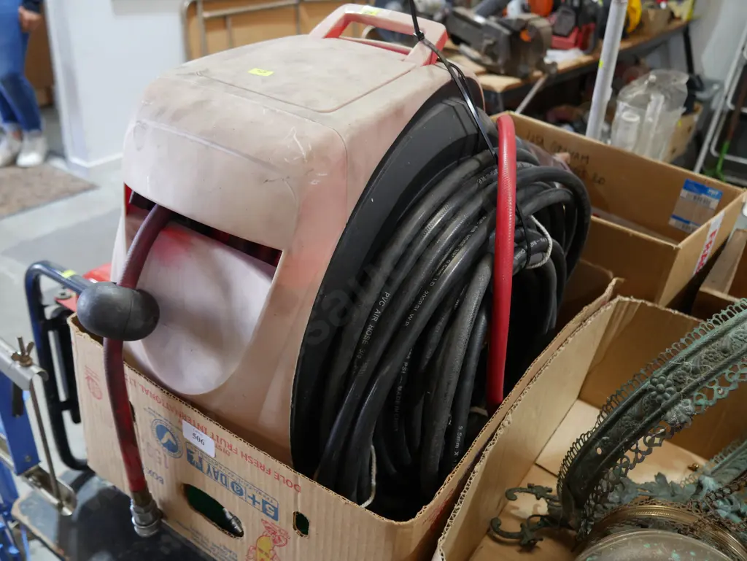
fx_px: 691
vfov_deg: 44.2
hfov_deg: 56.8
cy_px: 280
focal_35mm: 32
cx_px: 374
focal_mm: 16
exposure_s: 1/60
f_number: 3.6
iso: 500
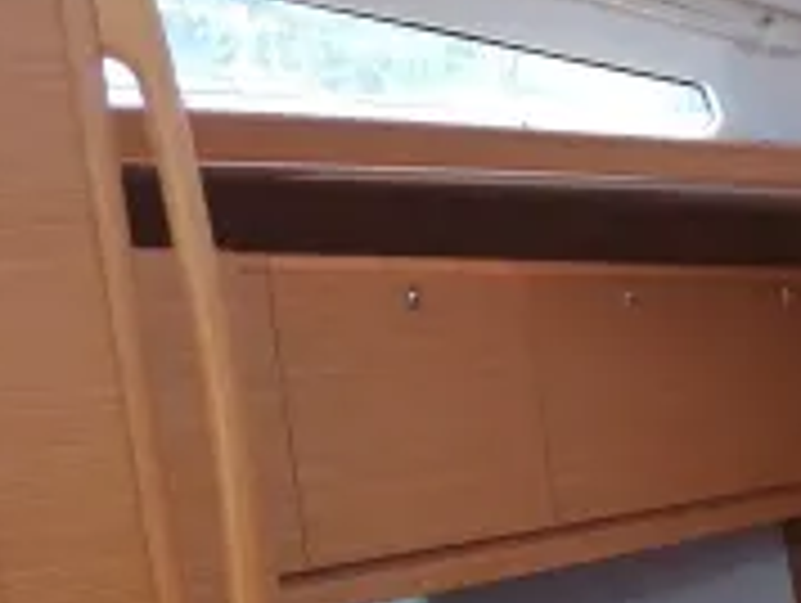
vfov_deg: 14.9
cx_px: 1202
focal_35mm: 91
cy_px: 945
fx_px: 2109
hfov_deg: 18.9
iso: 64
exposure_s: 1/100
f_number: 1.8
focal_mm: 4.75
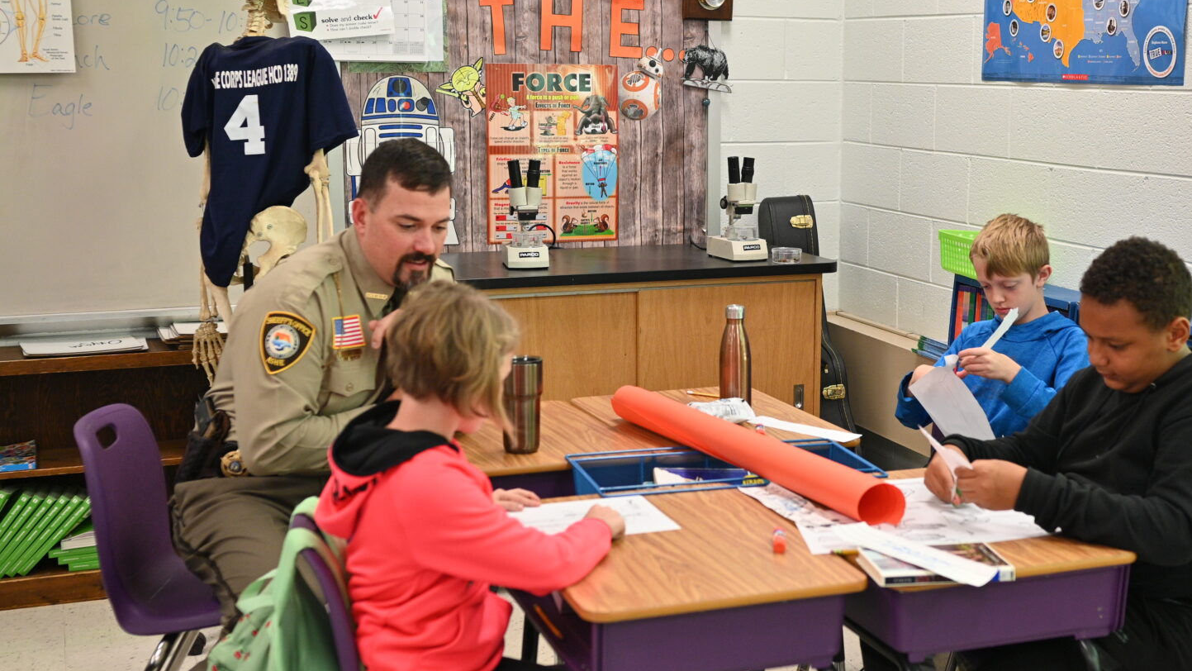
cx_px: 700
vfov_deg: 23.1
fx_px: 1644
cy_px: 329
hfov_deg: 39.7
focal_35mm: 52
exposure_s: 1/125
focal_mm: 35
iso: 800
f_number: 2.8
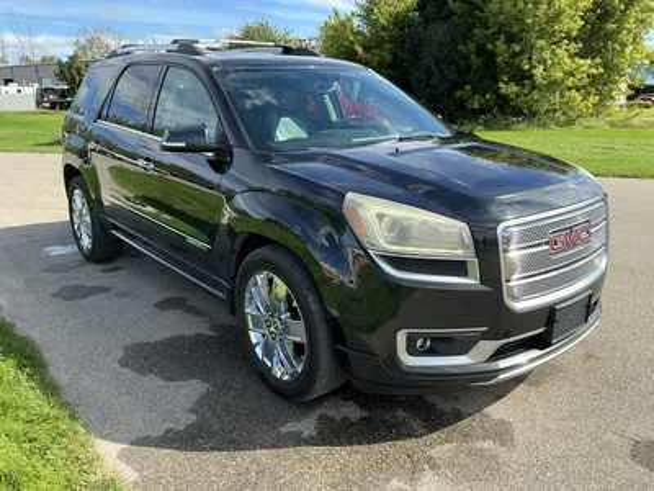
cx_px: 327
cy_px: 246
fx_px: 529
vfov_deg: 49.7
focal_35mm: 28
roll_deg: -0.4
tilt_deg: -14.9
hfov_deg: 63.4
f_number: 1.8
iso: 25
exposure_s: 1/683
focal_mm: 3
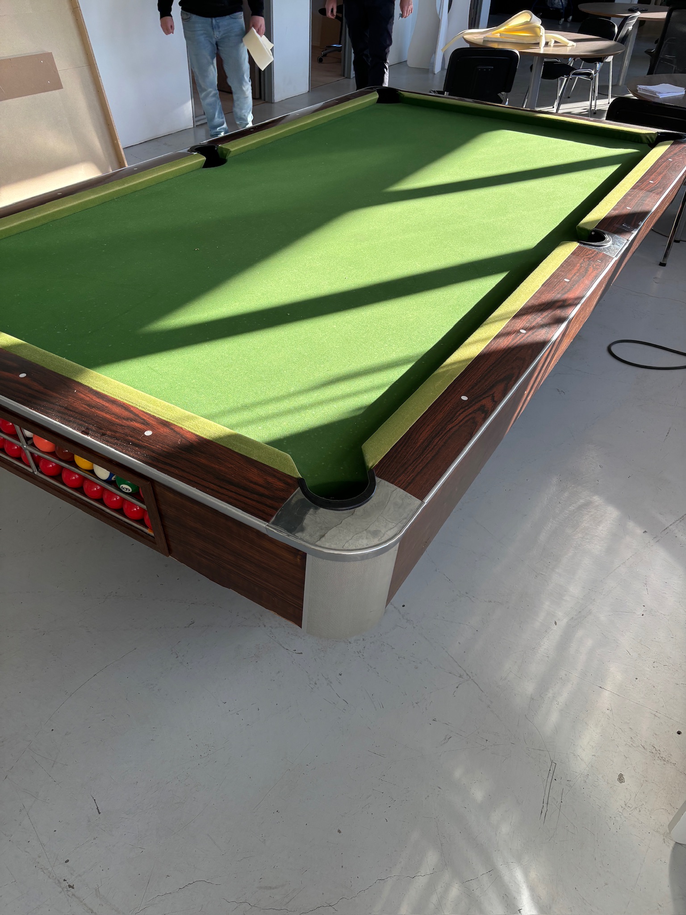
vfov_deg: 67.3
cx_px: 343
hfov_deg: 53.1
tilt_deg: -37.3
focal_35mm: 26
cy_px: 458
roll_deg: -3.7
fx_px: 687
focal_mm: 5.96
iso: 40
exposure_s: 1/216
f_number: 1.6
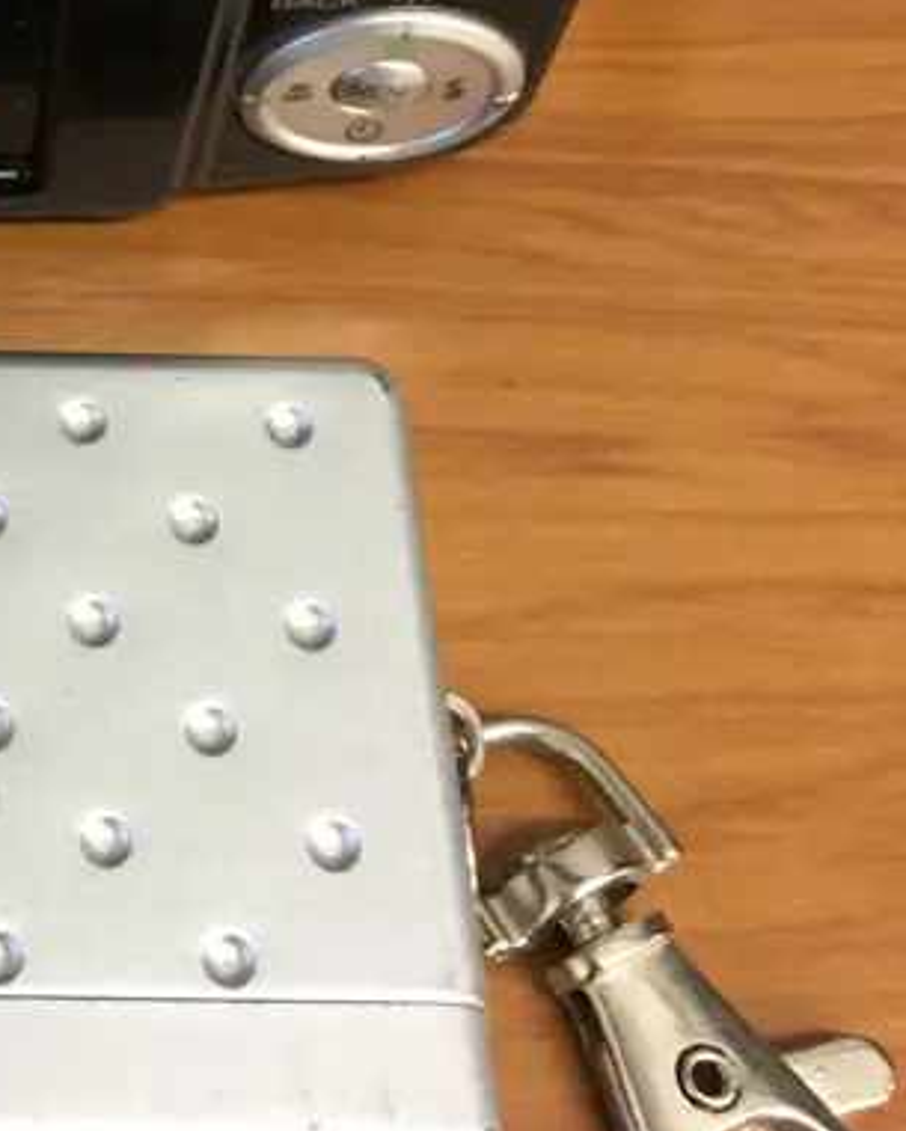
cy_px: 21
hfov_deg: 19.1
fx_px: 2546
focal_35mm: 76
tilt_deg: -56.1
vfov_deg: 24.0
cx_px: -181
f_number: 2.2
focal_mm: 4.15
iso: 100
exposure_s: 1/17
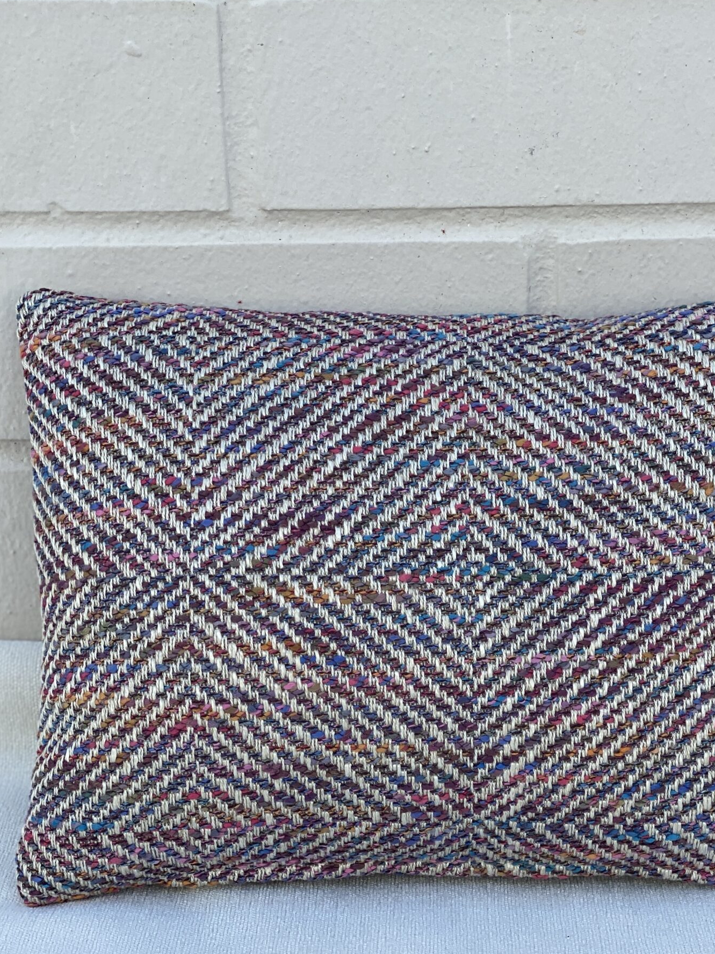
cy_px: 596
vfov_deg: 25.9
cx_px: 445
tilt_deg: -20.7
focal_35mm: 75
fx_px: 2066
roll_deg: +0.1
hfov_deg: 19.6
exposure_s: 1/856
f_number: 2
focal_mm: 6
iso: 20
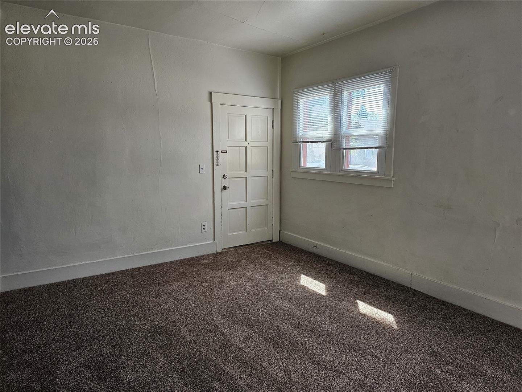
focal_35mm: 23
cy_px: 196
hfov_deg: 73.9
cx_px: 261
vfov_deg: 58.9
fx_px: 347
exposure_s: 1/180
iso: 160
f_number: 1.7
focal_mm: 6.3
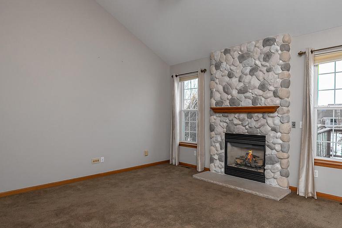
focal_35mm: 23
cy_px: 123
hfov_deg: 75.4
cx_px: 202
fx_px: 218
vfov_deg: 55.0
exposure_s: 1/200
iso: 400
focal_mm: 14
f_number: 6.3
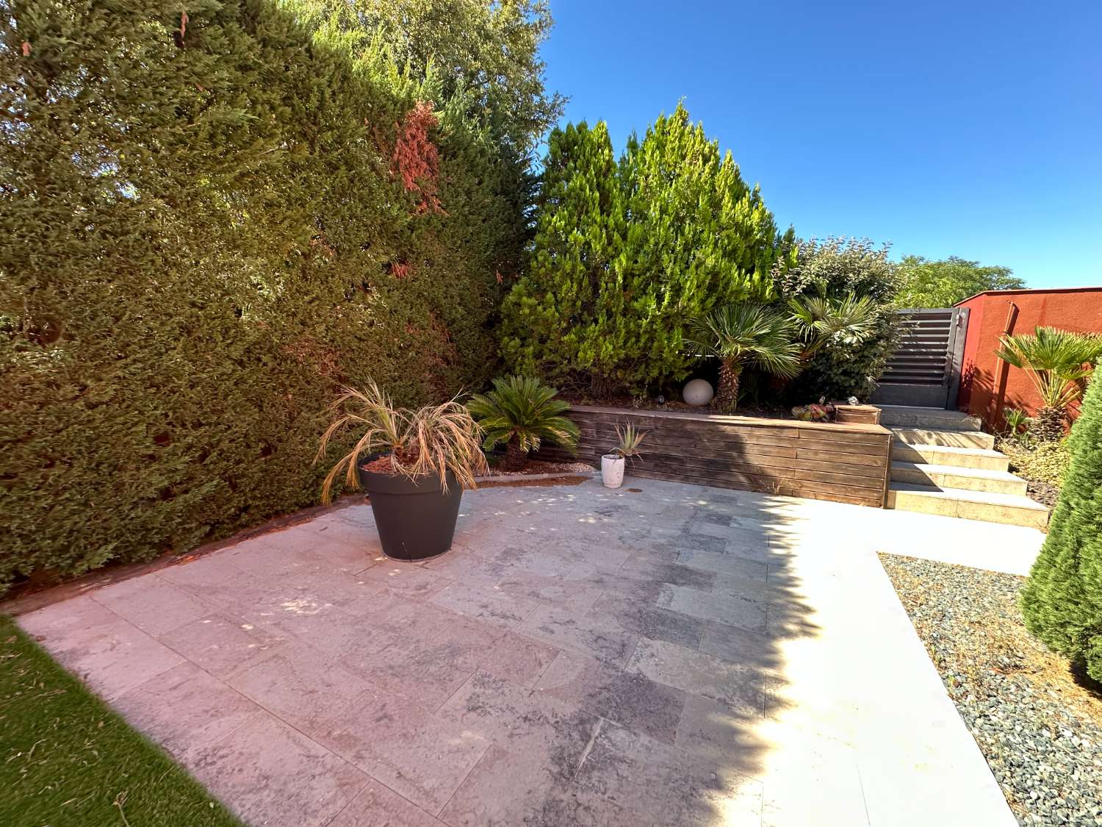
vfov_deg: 85.7
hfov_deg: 102.1
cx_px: 551
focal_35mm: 14
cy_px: 414
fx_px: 446
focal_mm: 2.22
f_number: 2.2
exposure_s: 1/140
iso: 40
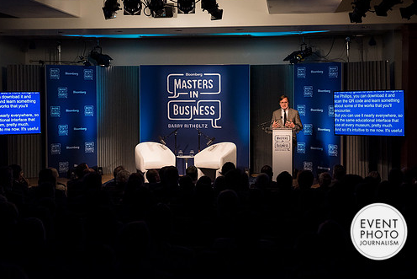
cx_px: 198
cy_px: 126
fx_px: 753
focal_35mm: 65
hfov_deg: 30.9
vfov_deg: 20.9
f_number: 5
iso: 800
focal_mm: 52
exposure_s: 1/125
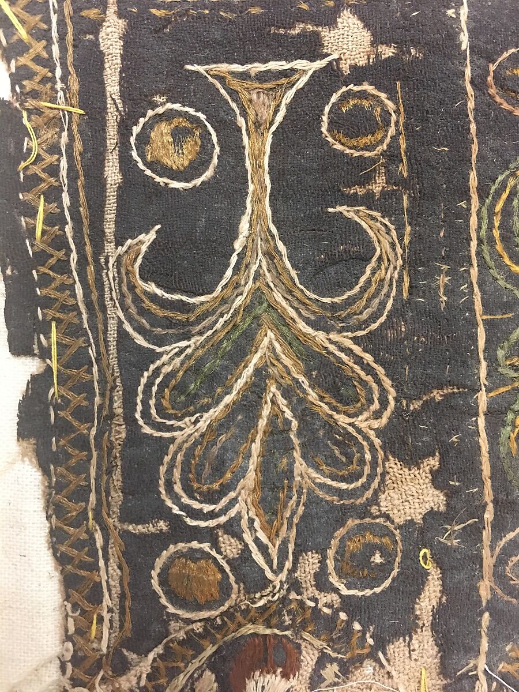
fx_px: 580
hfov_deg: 48.2
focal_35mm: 29
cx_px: 260
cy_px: 346
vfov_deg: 61.7
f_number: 2.2
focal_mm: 4.15
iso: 200
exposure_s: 1/30
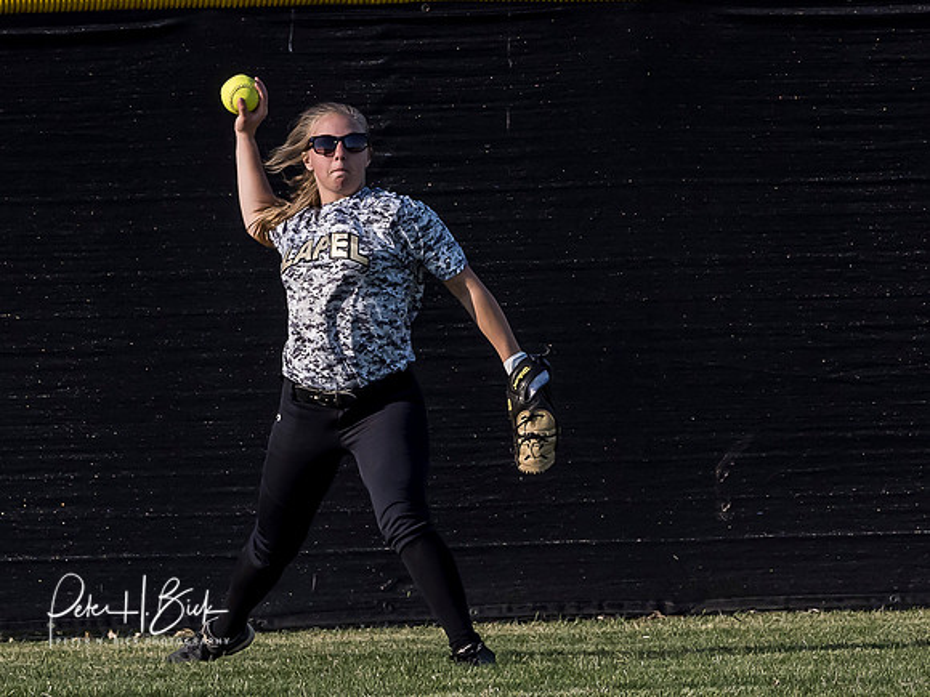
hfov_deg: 3.3
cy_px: 376
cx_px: 375
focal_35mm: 602
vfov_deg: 2.5
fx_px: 16162
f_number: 6.3
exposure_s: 1/2000
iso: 400
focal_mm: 127
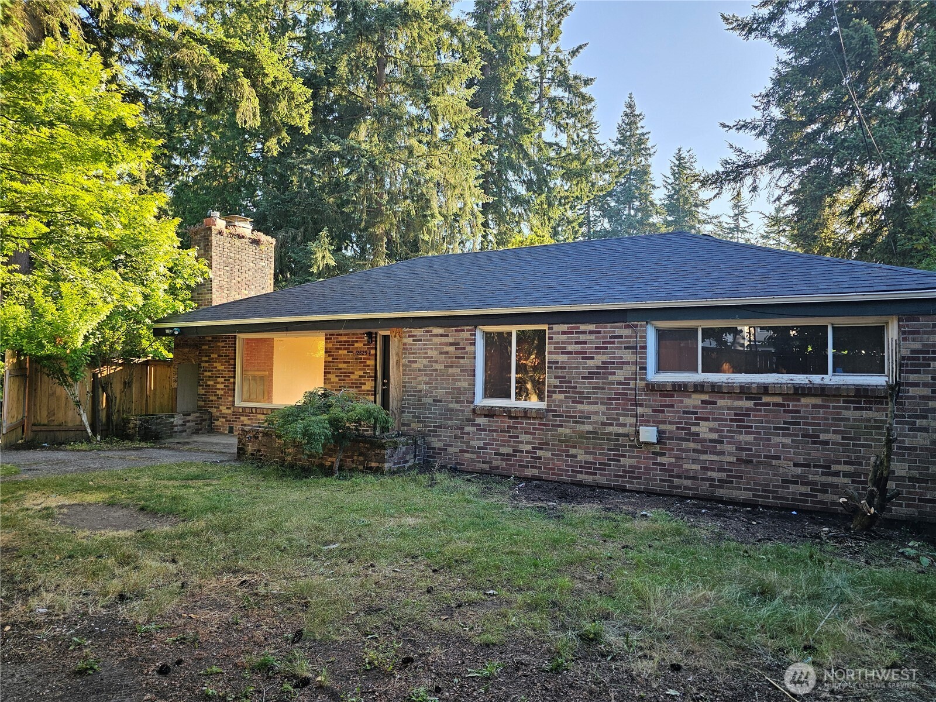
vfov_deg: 58.9
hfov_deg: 73.9
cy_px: 351
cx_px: 468
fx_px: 622
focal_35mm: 23
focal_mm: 6.3
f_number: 1.7
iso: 80
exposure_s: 1/359
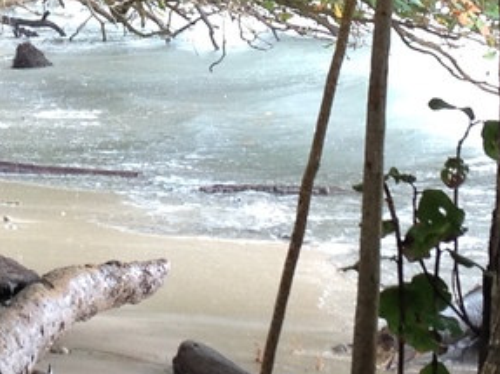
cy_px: -14
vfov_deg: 7.6
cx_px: 38
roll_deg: +1.3
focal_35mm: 195
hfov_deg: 10.1
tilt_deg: -5.3
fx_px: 2815
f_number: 2.4
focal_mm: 4.28
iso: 50
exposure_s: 1/60
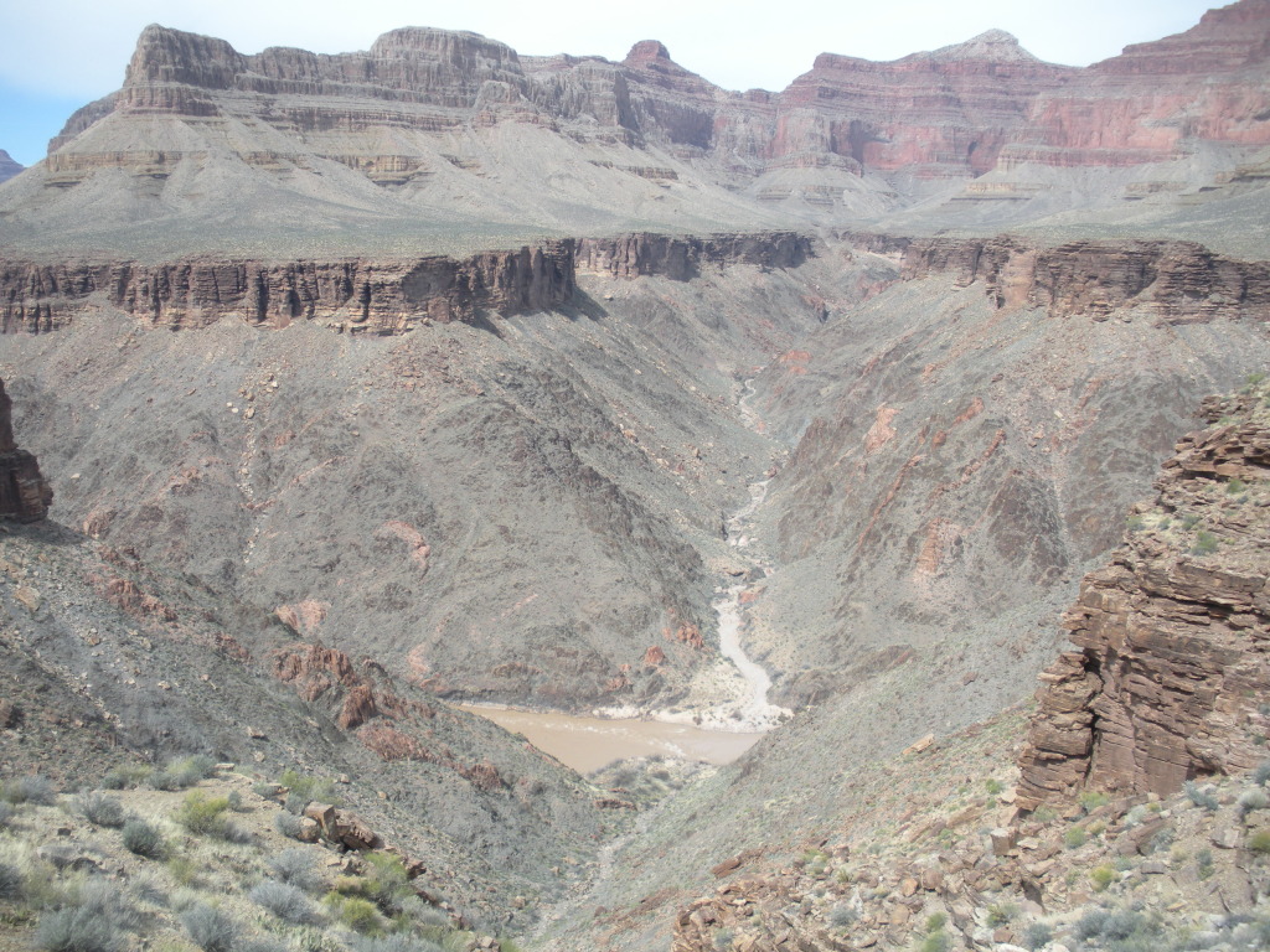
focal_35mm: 36
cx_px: 635
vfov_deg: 39.7
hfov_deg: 51.4
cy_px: 476
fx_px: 1321
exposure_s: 1/427
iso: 64
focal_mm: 6.3
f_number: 3.5
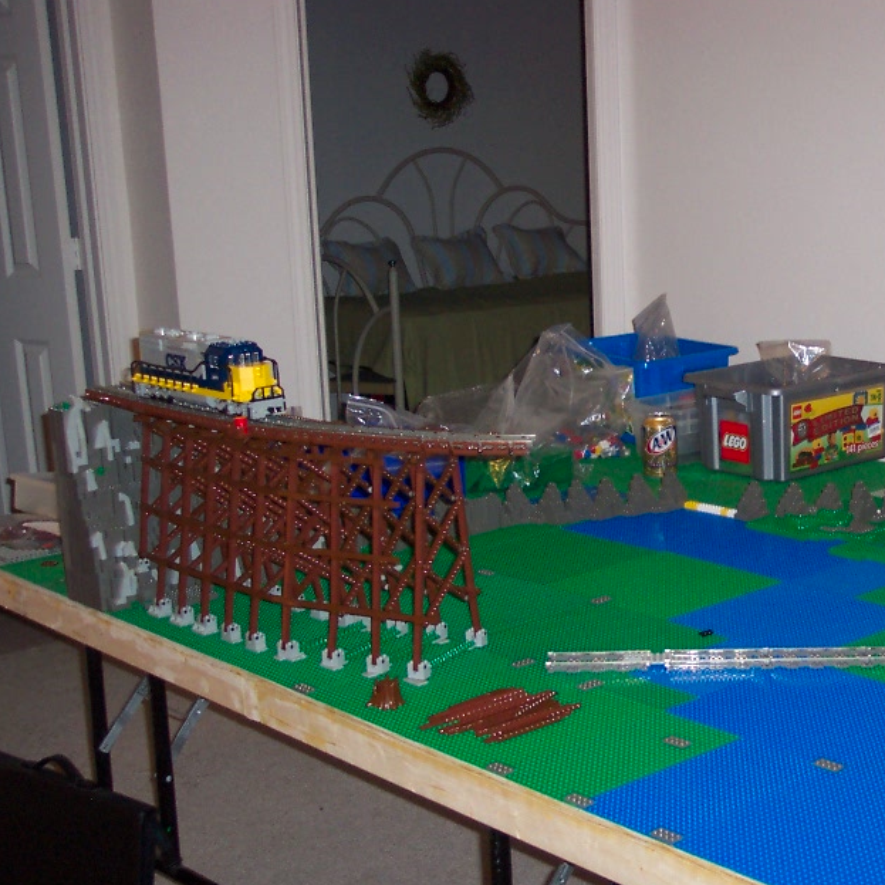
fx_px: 1620
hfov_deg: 29.7
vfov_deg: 30.5
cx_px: 742
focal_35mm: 56
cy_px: 496
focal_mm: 8
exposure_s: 1/30
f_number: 2.8
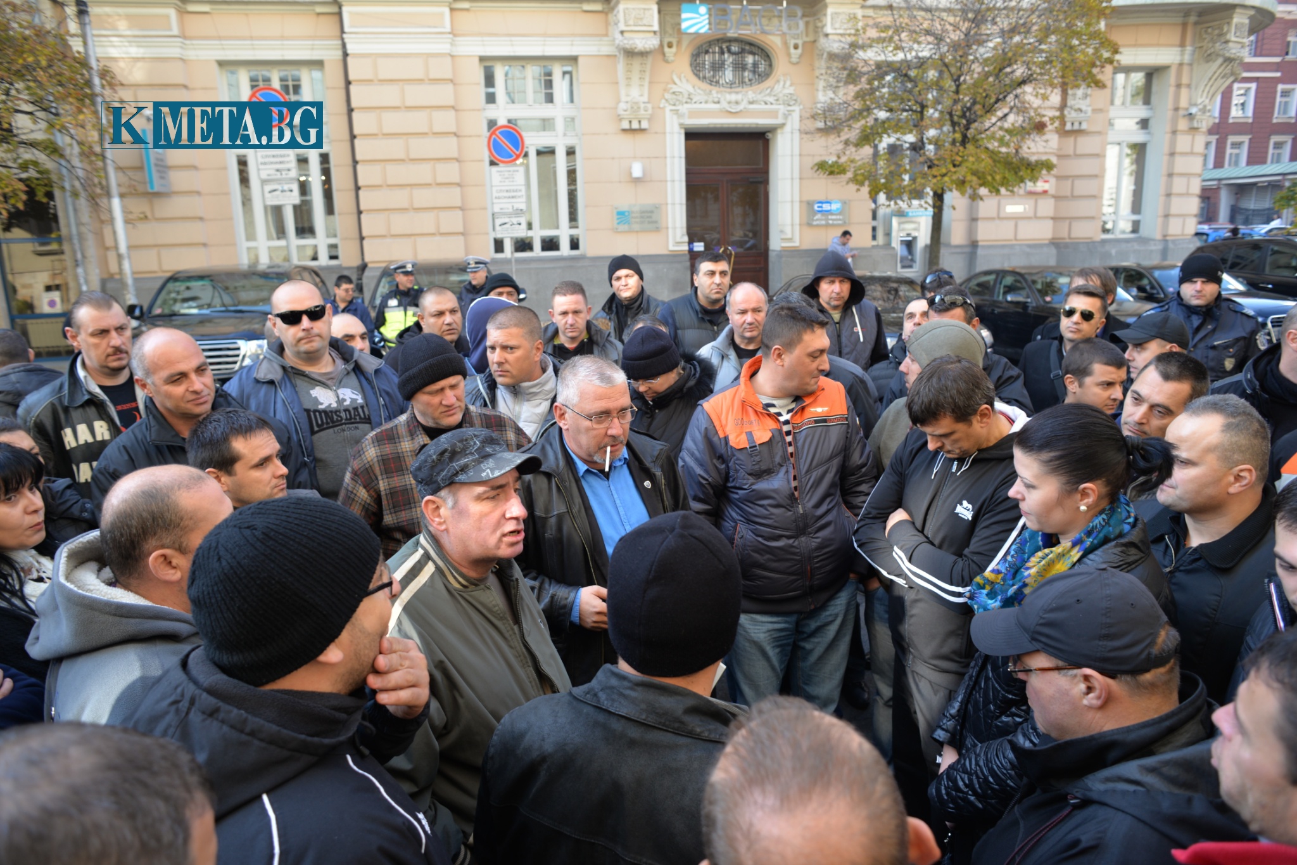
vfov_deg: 53.1
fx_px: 865
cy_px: 432
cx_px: 648
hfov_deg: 73.7
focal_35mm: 24
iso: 320
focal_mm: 24
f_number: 4.5
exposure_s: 1/160
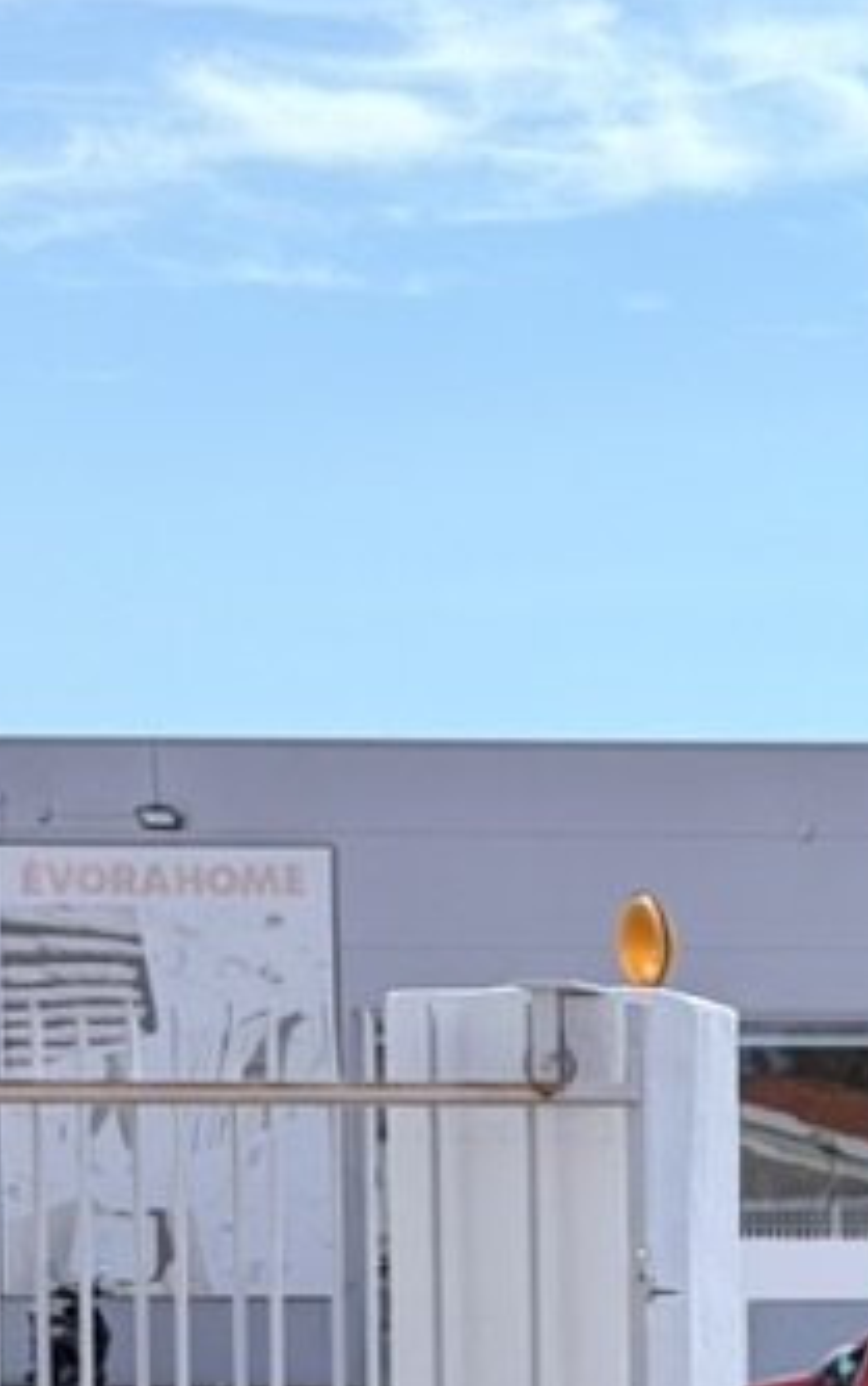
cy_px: 1548
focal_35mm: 156
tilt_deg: -2.4
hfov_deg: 7.8
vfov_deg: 13.1
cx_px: 2060
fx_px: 5899
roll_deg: +0.1
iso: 64
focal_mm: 6.76
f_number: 1.78
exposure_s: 1/3096
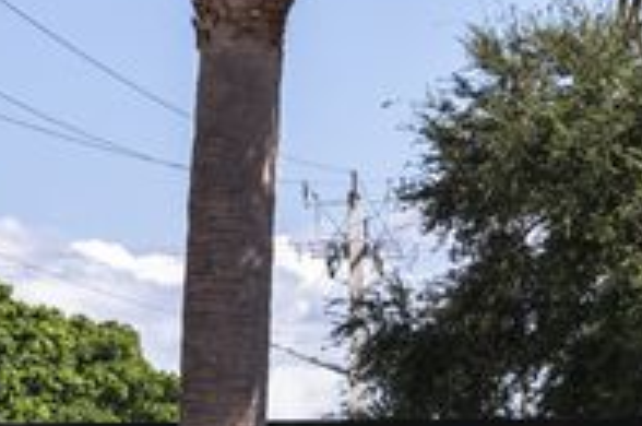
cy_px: 596
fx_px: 3436
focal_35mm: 193
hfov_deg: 10.4
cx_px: 892
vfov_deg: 7.0
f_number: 7.1
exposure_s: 1/160
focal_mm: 44
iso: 200
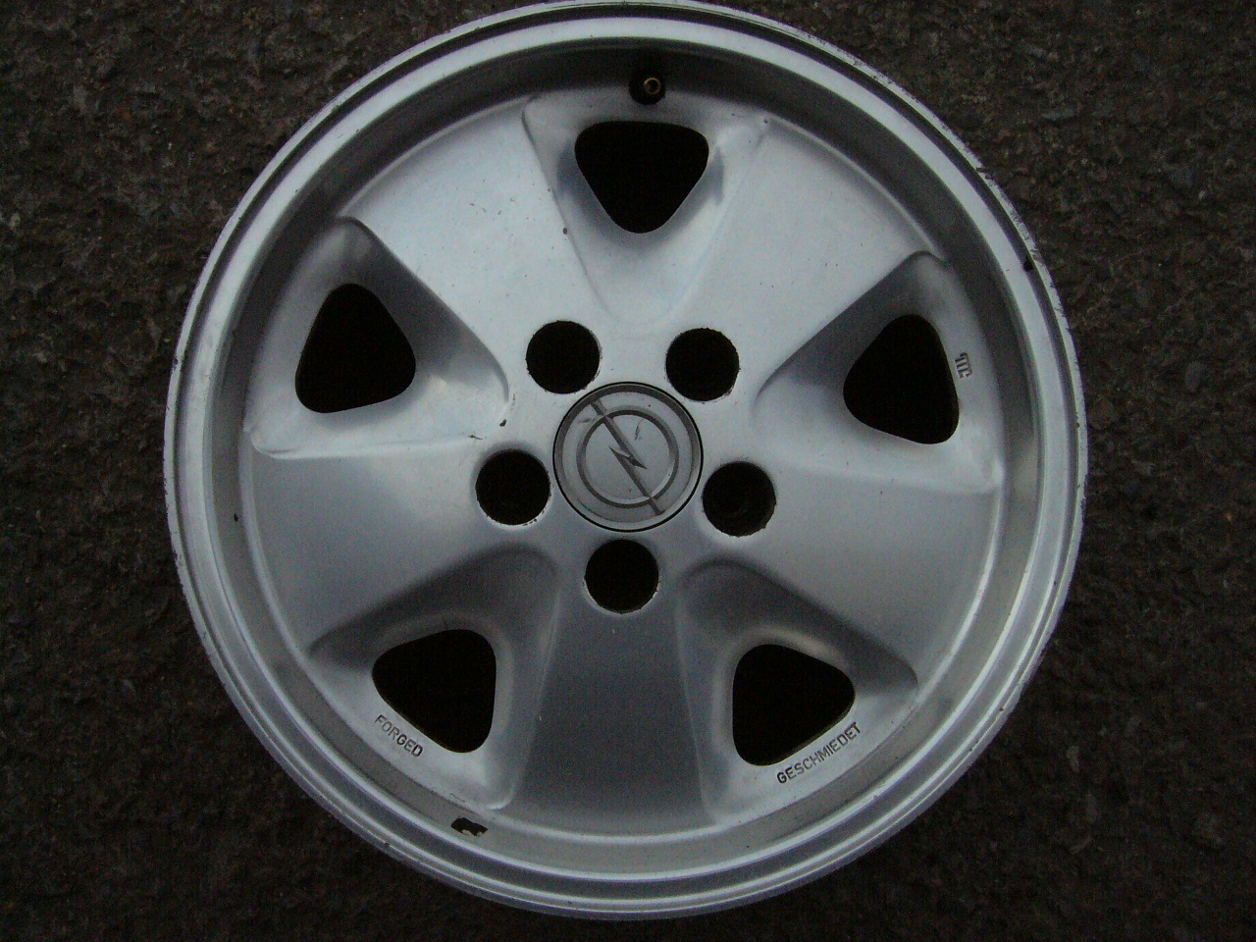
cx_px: 628
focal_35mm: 35
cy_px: 471
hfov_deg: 52.6
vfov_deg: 40.7
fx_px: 1270
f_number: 5.6
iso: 400
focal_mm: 5.8
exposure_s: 1/1600
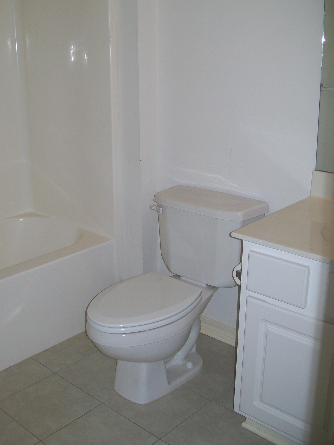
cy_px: 198
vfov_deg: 46.7
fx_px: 515
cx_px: 143
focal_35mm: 40
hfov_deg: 35.9
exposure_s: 1/125
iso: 64
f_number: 2.7
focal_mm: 6.1
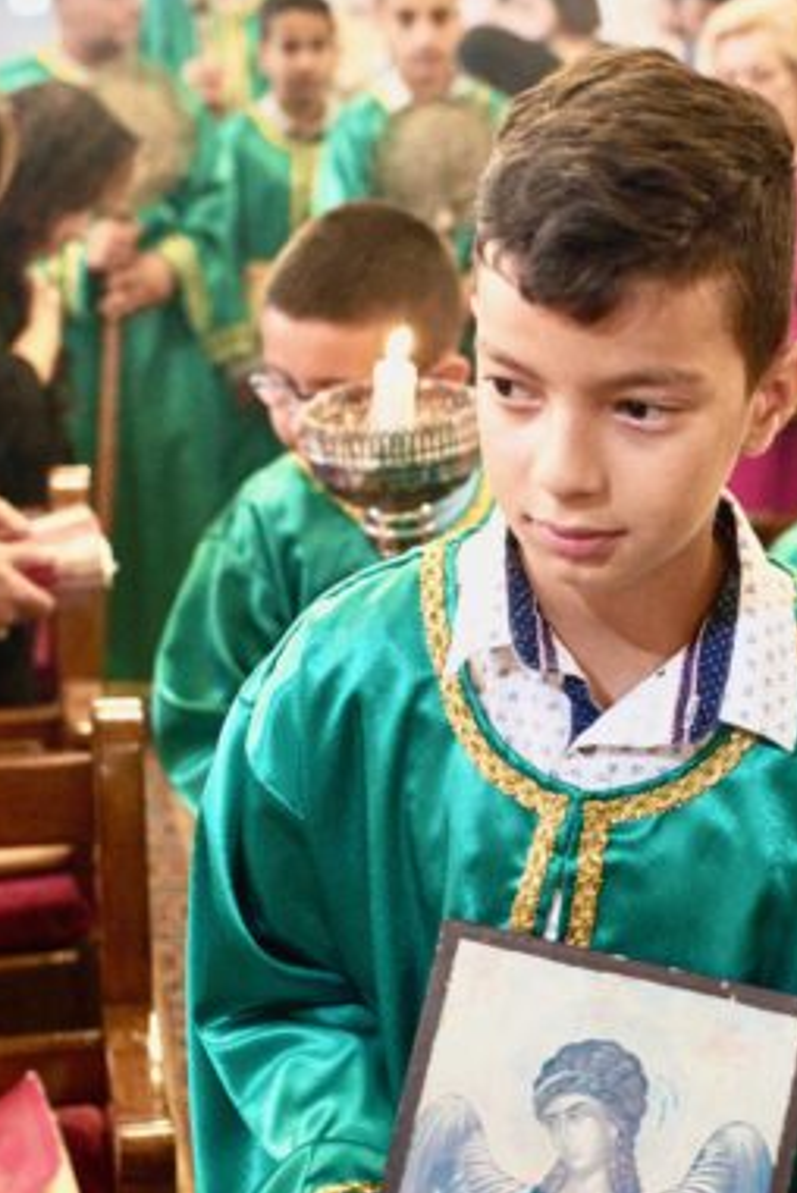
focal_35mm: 69
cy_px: 675
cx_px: 612
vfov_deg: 29.2
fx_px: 2287
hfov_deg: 19.6
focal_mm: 35
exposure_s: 1/250
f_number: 2.8
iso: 2500
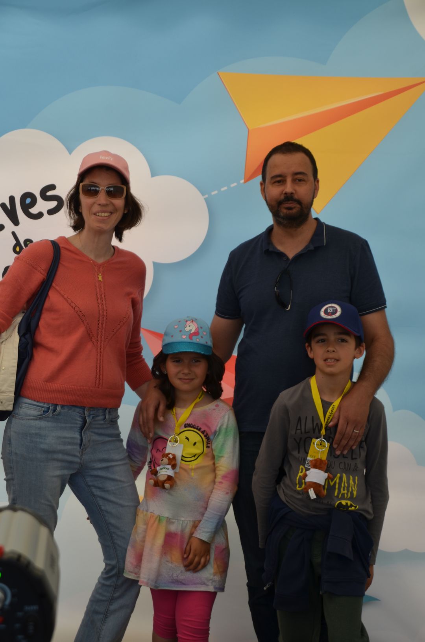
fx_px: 1334
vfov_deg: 27.0
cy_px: 321
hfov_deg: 18.1
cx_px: 212
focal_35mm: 75
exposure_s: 1/200
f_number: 7.1
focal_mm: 50
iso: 200
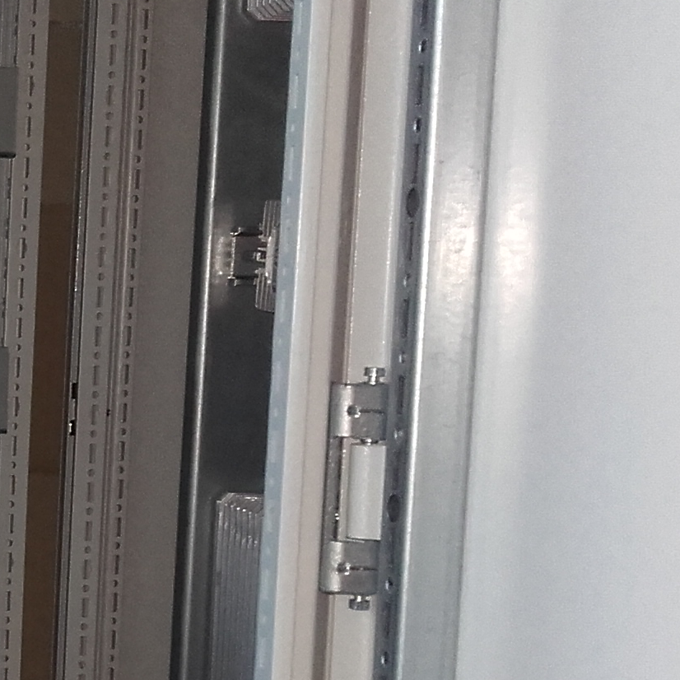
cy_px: 500
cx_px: -352
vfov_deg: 20.0
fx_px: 1911
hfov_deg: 17.9
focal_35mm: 86
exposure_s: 1/33
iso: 140
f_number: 2.2
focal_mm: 3.31
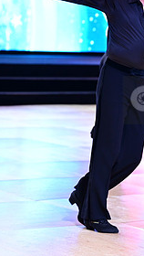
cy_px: 100
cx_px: 222
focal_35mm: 193
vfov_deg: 11.1
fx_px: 1307
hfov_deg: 6.2
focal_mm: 89
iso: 2000
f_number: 2.8
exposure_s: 1/400
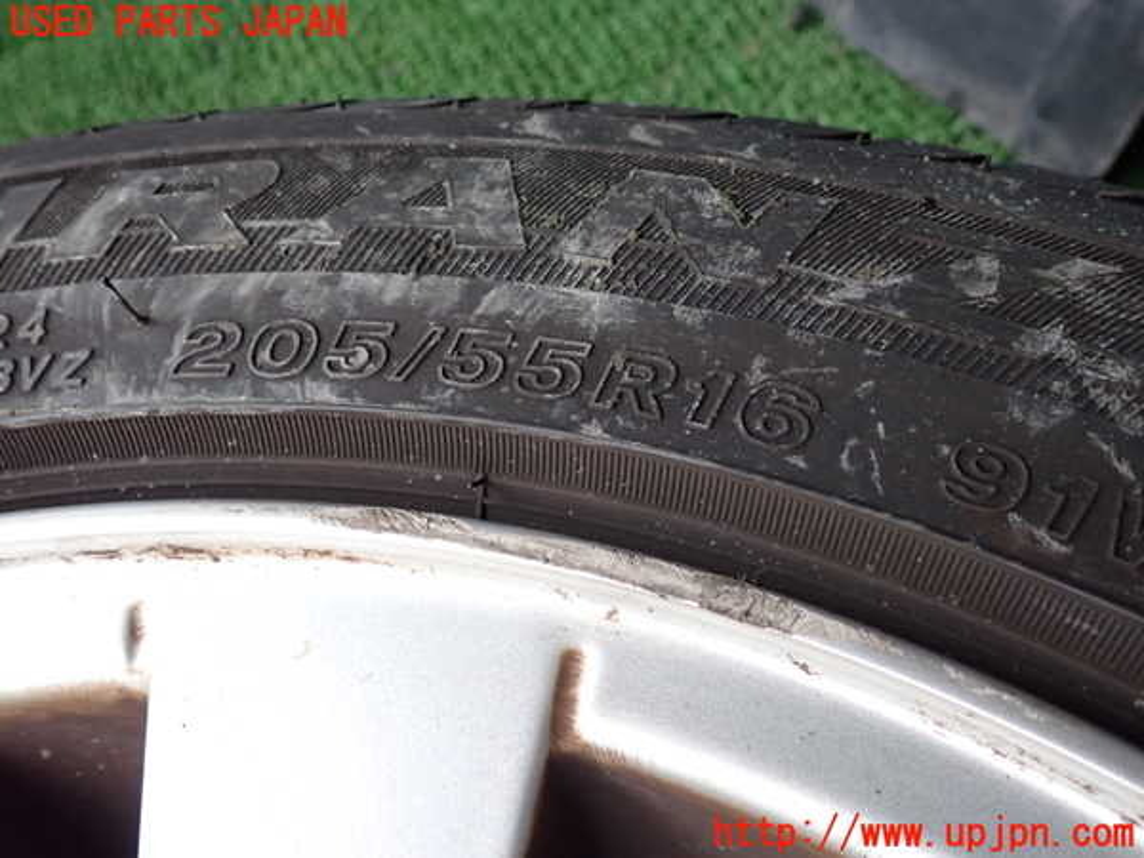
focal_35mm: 30
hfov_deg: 60.0
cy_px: 429
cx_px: 572
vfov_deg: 46.8
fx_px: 991
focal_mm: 5.4
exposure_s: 1/160
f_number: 2.3
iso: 500
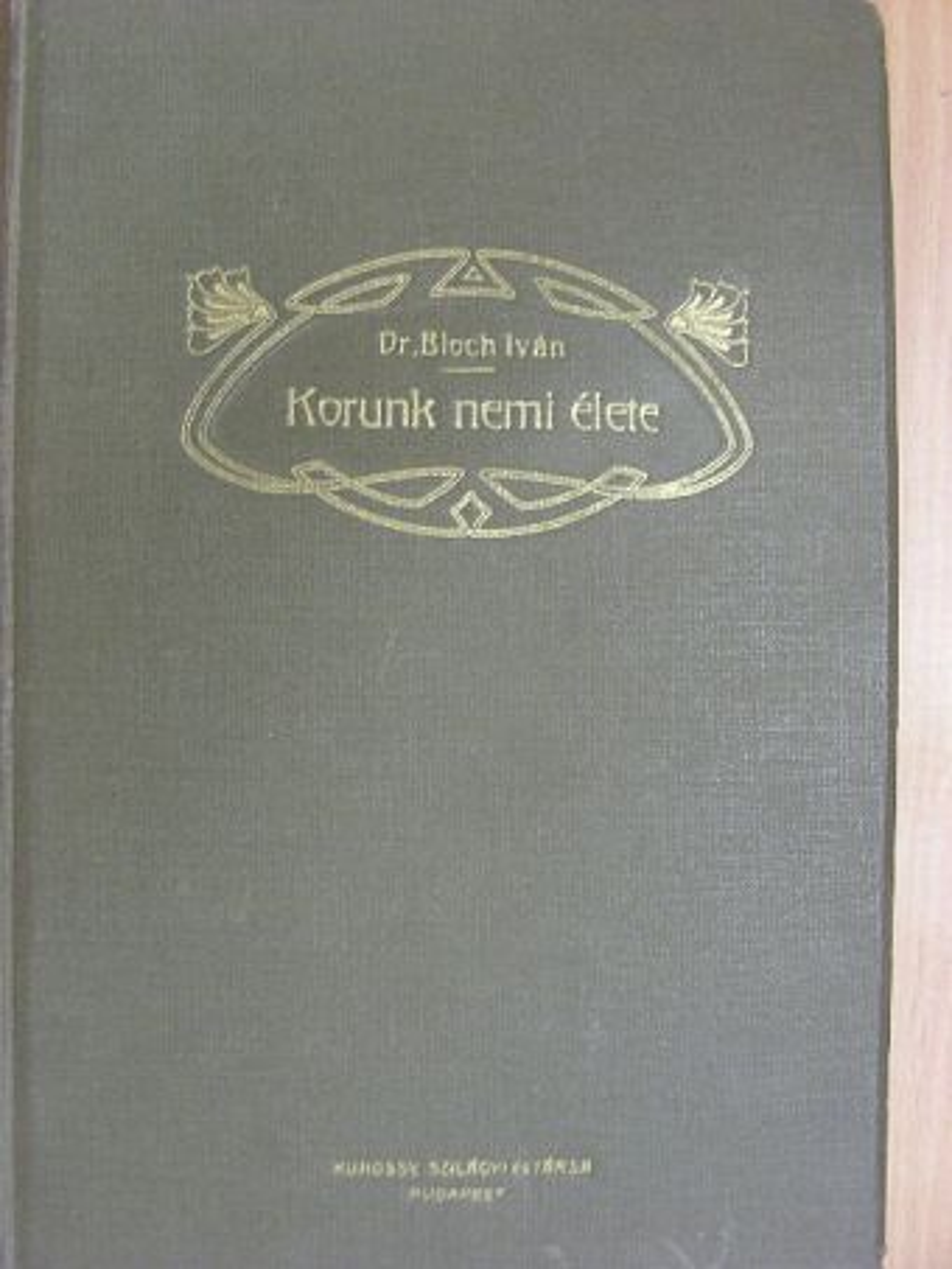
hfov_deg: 32.9
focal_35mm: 44
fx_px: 1613
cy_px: 634
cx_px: 476
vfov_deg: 42.9
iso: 200
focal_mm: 7.4
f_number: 3.5
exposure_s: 1/8.2
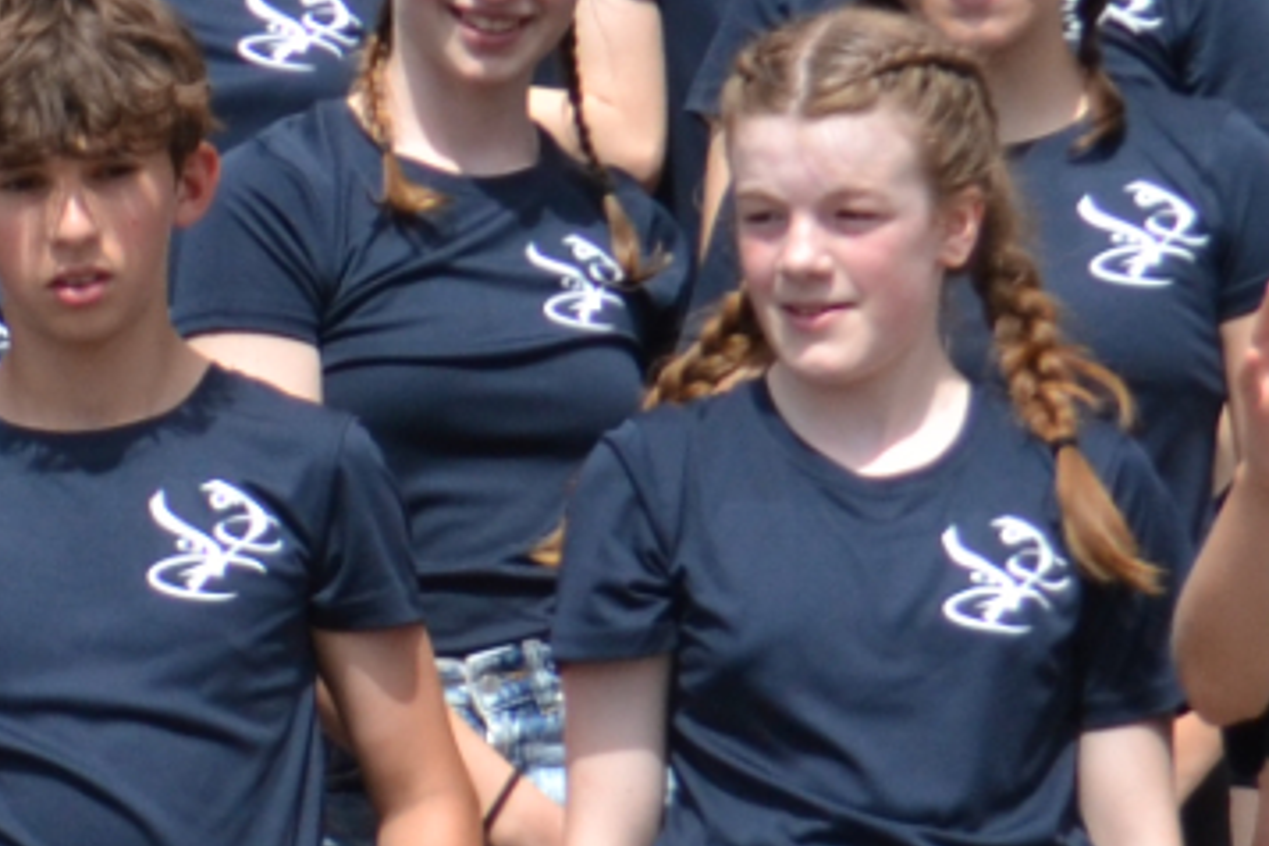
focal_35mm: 250
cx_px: 373
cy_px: 347
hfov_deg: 8.2
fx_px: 8807
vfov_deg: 5.5
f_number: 4.5
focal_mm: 29
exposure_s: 1/2500
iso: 400
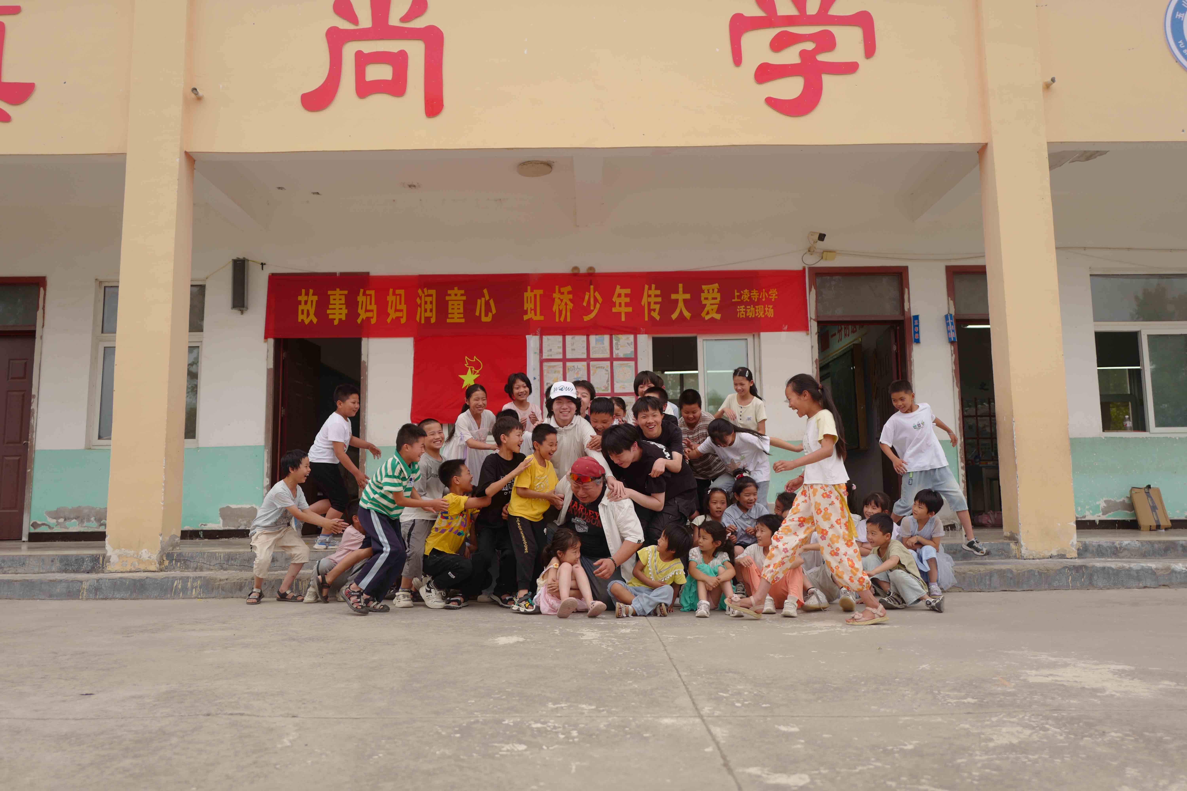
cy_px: 396
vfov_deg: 46.4
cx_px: 594
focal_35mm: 28
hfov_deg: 65.5
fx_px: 923
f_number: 2
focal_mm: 28
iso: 125
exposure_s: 1/1250
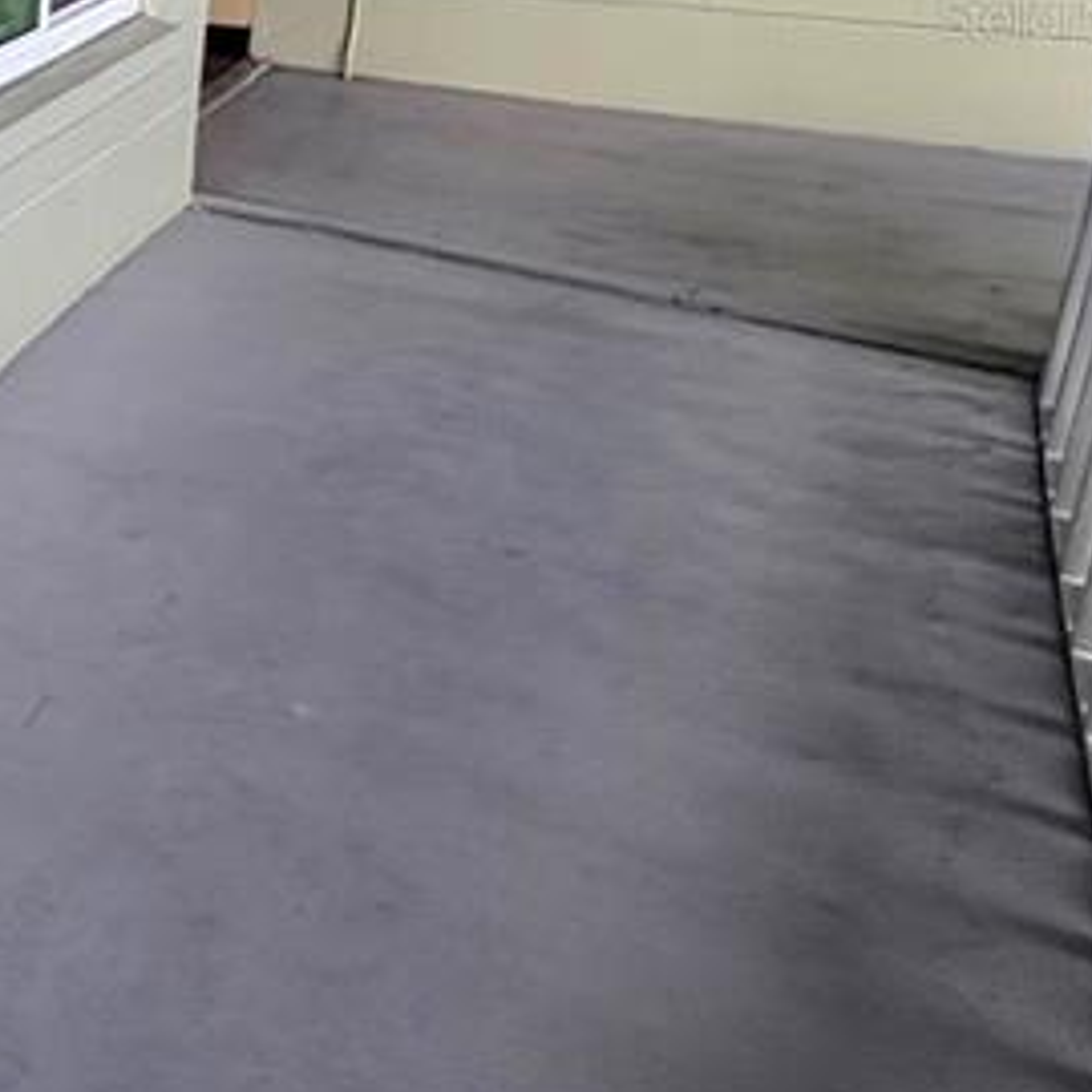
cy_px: 16
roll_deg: +2.8
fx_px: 1677
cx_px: -886
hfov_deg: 21.9
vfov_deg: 33.2
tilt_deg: -10.4
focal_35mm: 47
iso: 40
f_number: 2.2
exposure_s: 1/147
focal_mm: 2.22
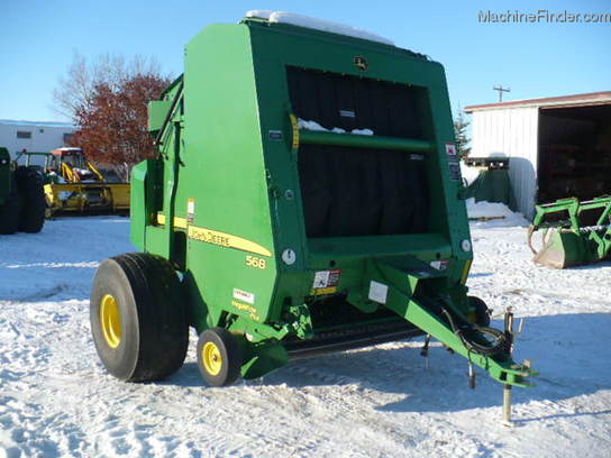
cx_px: 306
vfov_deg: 38.7
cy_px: 229
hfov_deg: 50.1
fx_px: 653
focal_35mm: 37
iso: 100
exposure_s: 1/1000
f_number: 2.8
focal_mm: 6.1
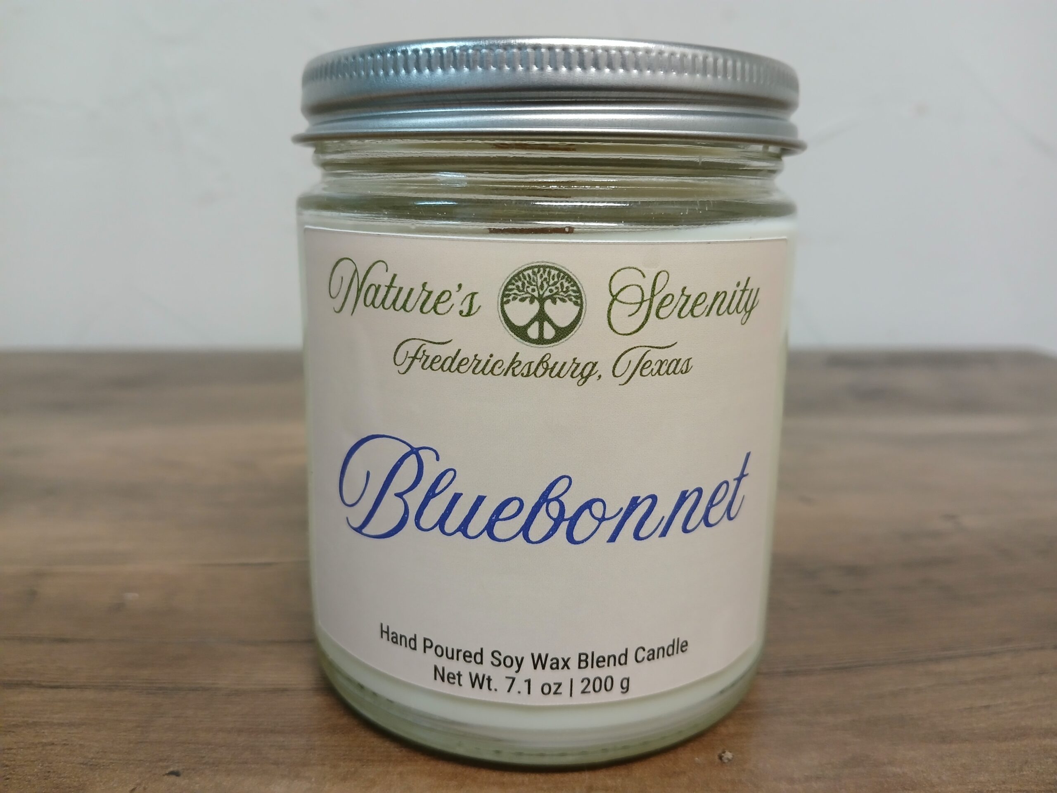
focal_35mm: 26
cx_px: 528
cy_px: 396
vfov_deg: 53.1
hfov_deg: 67.3
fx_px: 794
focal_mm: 3.98
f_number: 1.8
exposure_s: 1/40
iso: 250
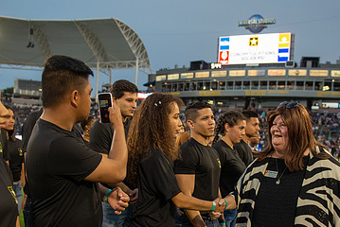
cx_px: 186
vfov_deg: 31.4
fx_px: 397
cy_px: 169
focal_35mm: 42
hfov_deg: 46.3
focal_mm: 26
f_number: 2.8
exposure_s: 1/500
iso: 400
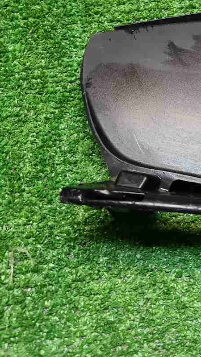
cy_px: 120
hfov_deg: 22.0
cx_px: 233
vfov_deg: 40.1
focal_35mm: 51
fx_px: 483
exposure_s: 1/50
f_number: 1.8
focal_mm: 5.4
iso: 145
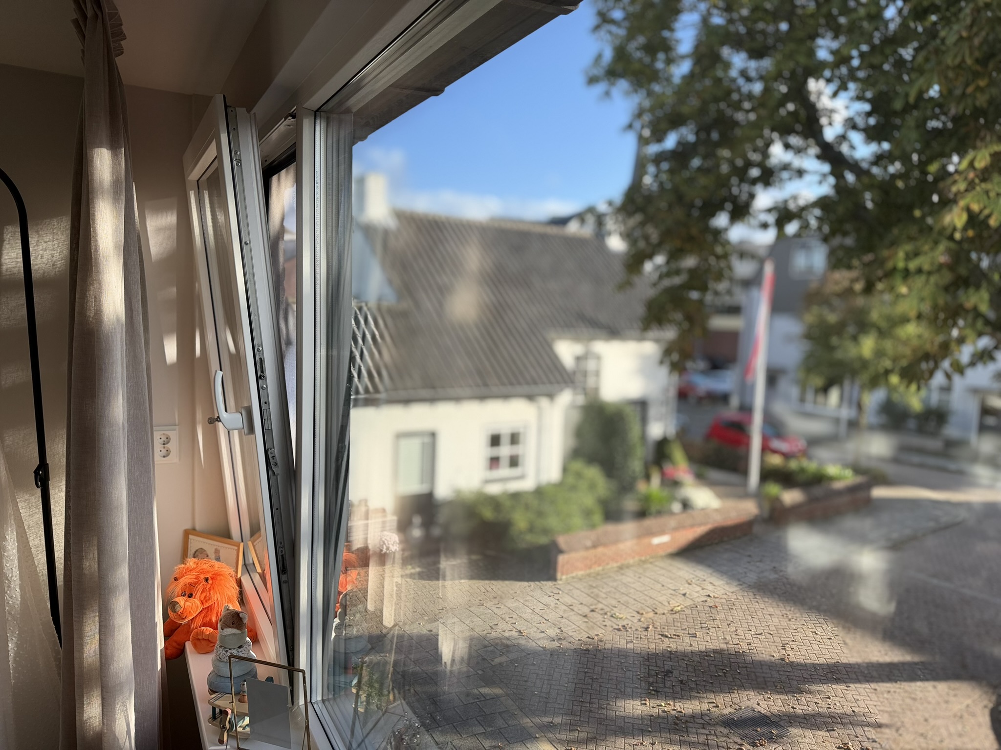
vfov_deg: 56.8
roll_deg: -2.2
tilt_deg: -6.0
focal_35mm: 24
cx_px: 500
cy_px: 375
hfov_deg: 71.6
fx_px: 694
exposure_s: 1/831
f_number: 1.78
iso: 80
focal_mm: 6.76
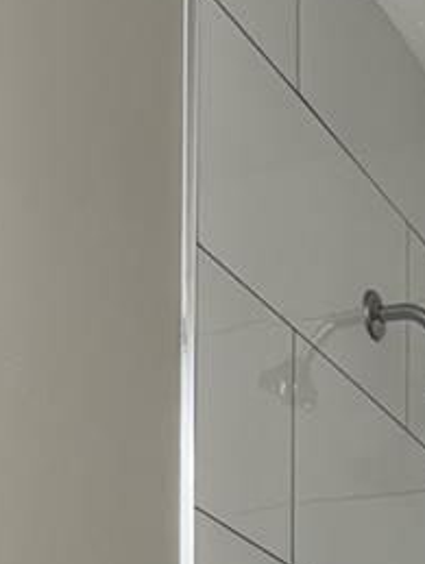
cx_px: 567
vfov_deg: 14.8
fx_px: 1813
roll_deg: -0.8
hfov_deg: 12.9
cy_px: 1102
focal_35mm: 111
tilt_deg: +0.1
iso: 80
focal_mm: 6.76
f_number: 1.78
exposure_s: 1/120
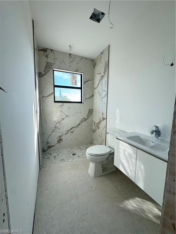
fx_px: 95
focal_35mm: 14
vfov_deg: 102.1
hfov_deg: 85.7
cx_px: 88
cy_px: 117
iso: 40
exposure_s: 1/160
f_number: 2.2
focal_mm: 2.22
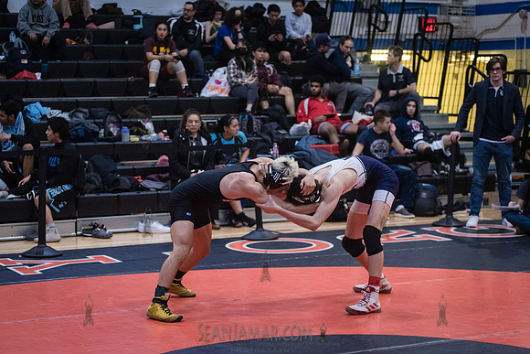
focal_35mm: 80
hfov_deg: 25.4
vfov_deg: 17.1
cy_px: 177
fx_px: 1178
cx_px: 265
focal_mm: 80
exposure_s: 1/640
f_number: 3.5
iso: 8000
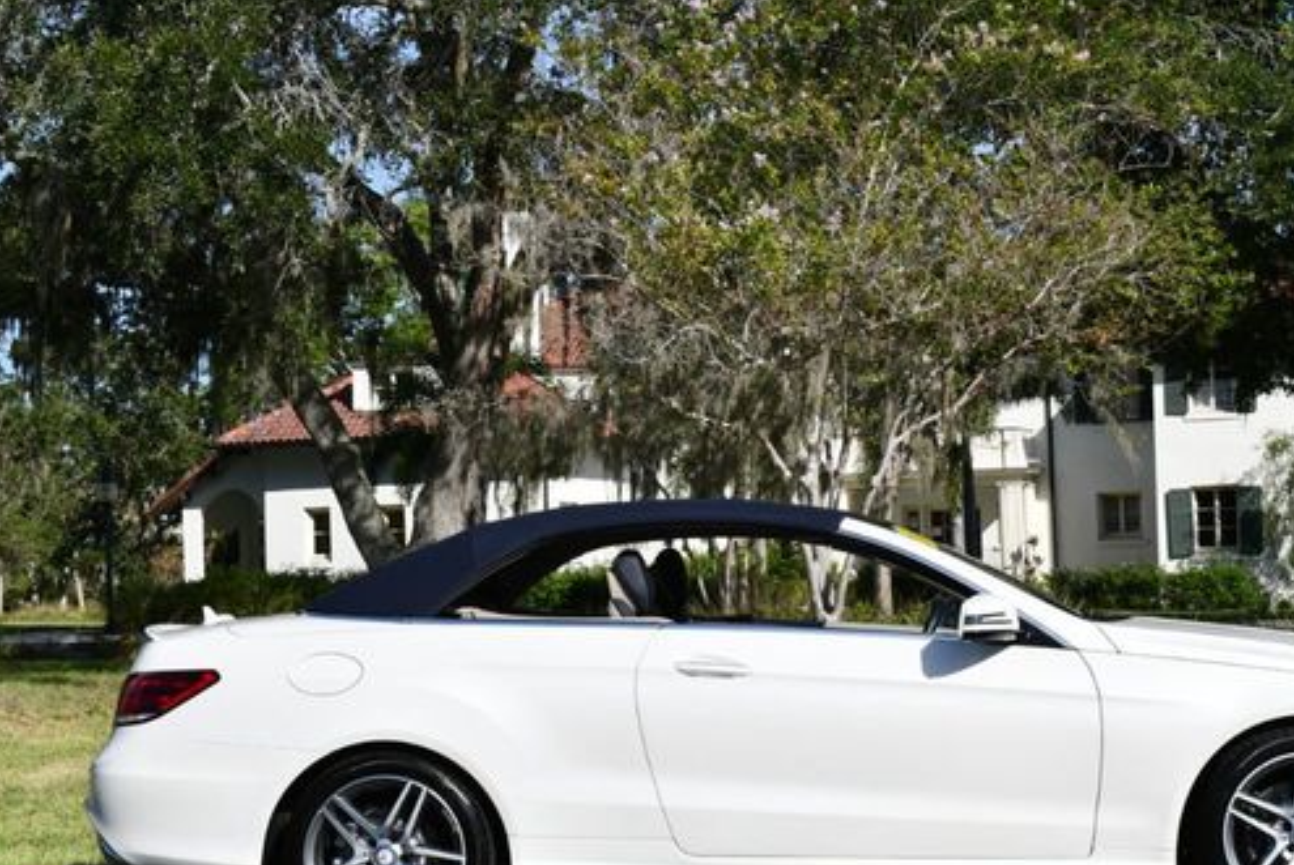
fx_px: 2230
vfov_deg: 21.9
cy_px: 493
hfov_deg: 32.2
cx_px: 816
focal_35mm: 62
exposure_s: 1/320
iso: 100
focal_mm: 24
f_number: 9
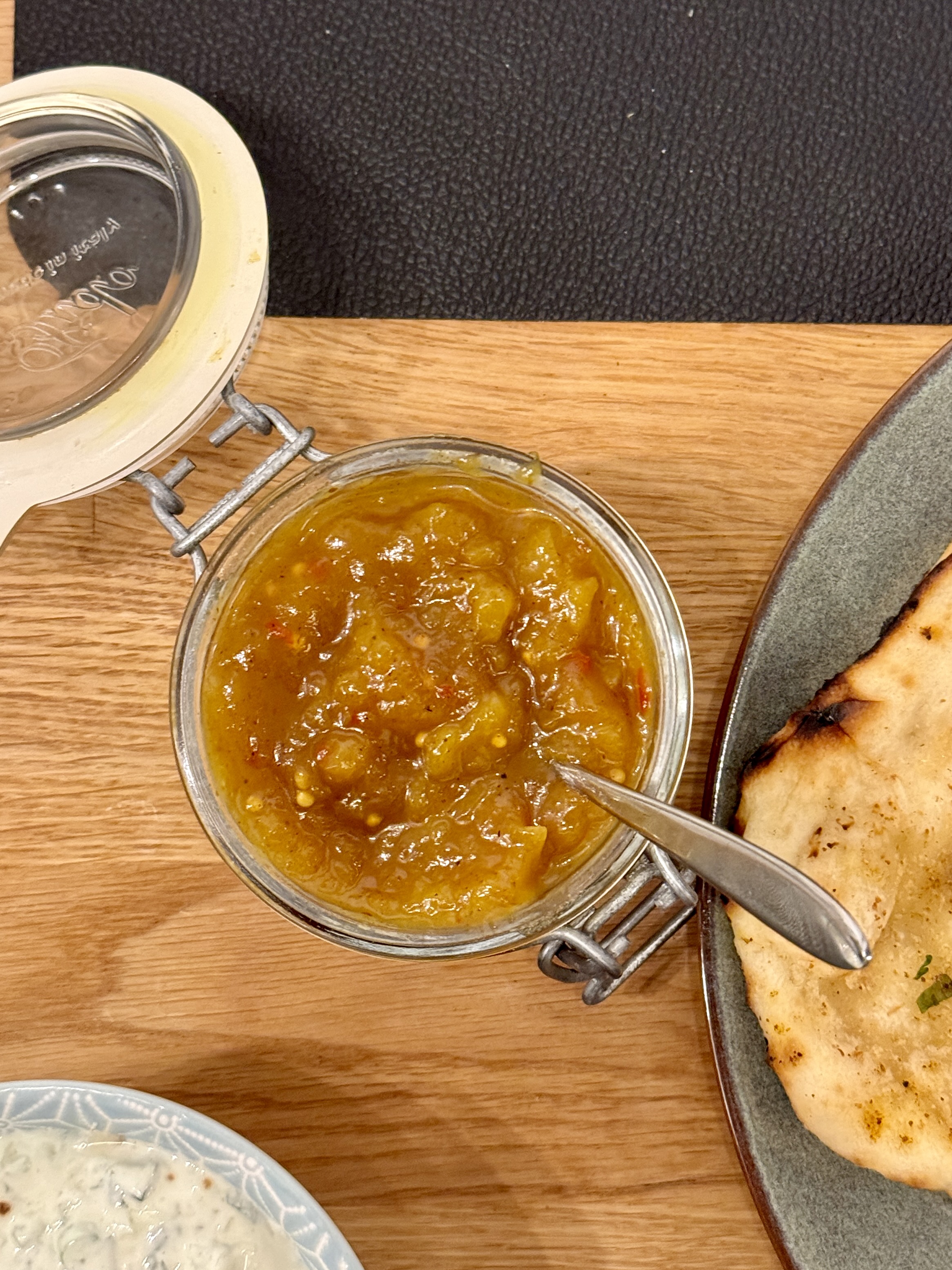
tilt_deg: -83.0
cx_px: 476
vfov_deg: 39.7
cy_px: 635
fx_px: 1760
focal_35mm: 48
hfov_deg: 30.3
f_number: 1.78
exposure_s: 1/33
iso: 500
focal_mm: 6.76
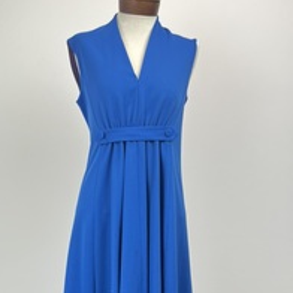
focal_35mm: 47
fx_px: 450
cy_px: 269
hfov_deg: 36.0
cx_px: 123
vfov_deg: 33.9
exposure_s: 1/120
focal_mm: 5.1
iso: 64
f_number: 1.6
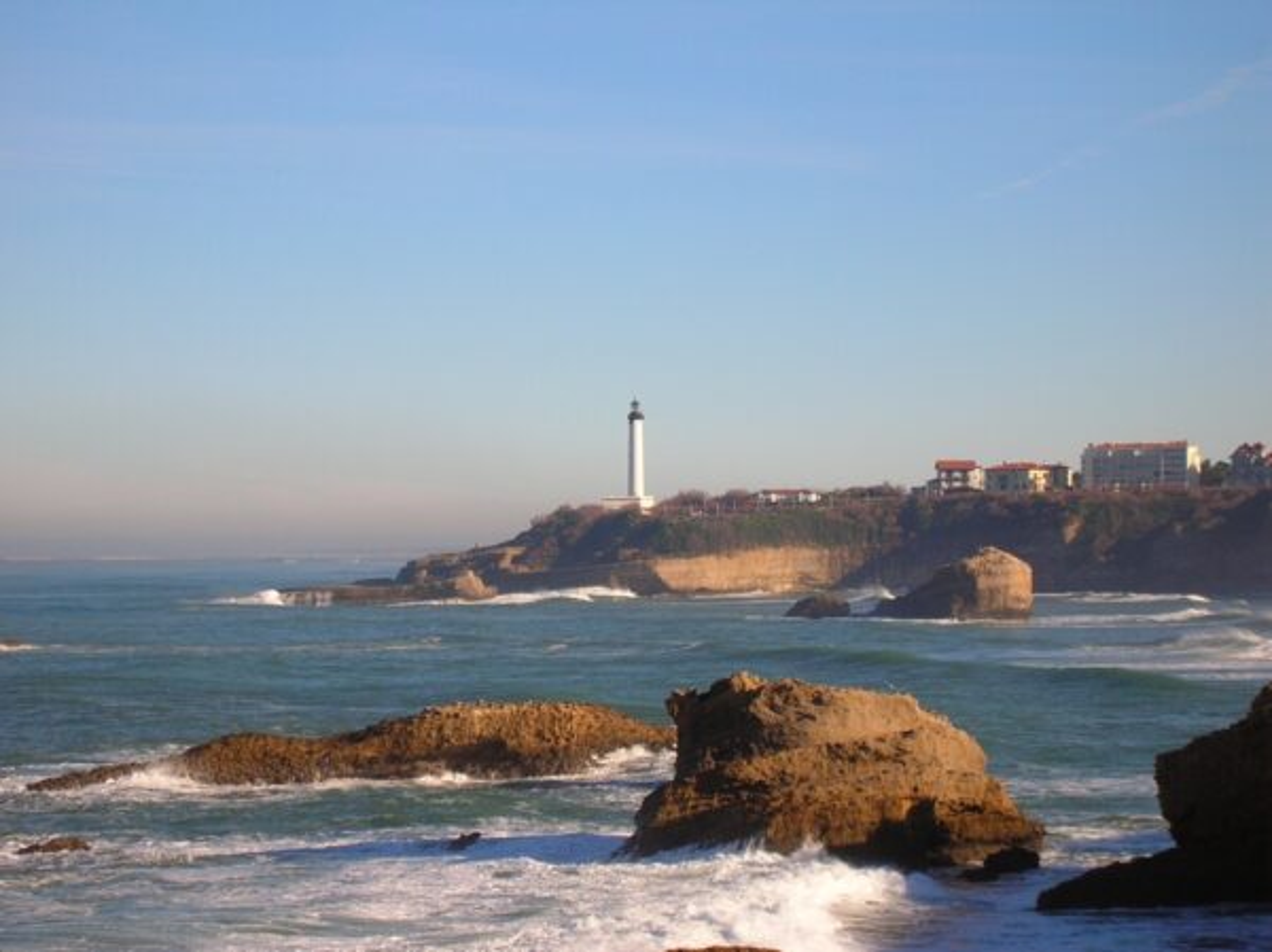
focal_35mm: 105
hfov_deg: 18.7
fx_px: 3855
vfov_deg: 14.1
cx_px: 636
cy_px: 476
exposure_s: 1/378
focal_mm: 17.4
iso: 50
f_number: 4.9
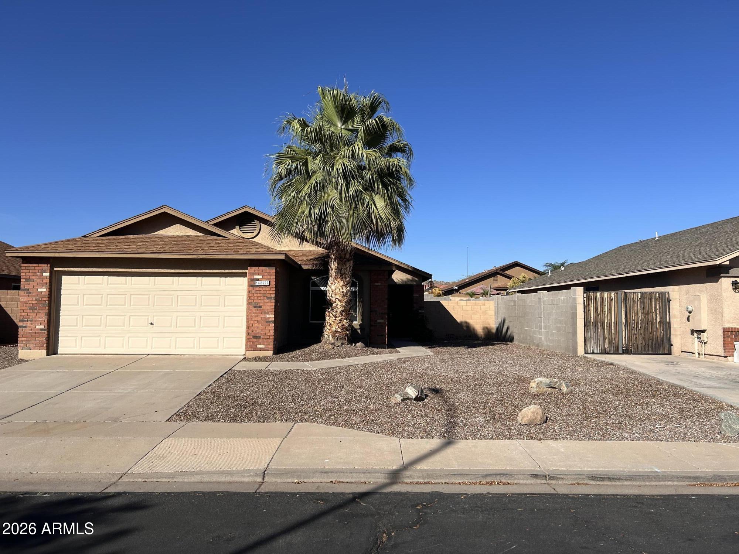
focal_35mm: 26
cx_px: 370
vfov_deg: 53.1
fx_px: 555
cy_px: 277
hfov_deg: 67.3
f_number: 1.5
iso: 50
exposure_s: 1/5587
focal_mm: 5.7
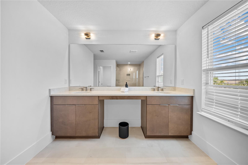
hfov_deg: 112.6
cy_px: 82
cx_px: 124
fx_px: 83
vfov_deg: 90.1
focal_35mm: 12
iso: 320
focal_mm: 12
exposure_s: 1/8
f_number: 6.3
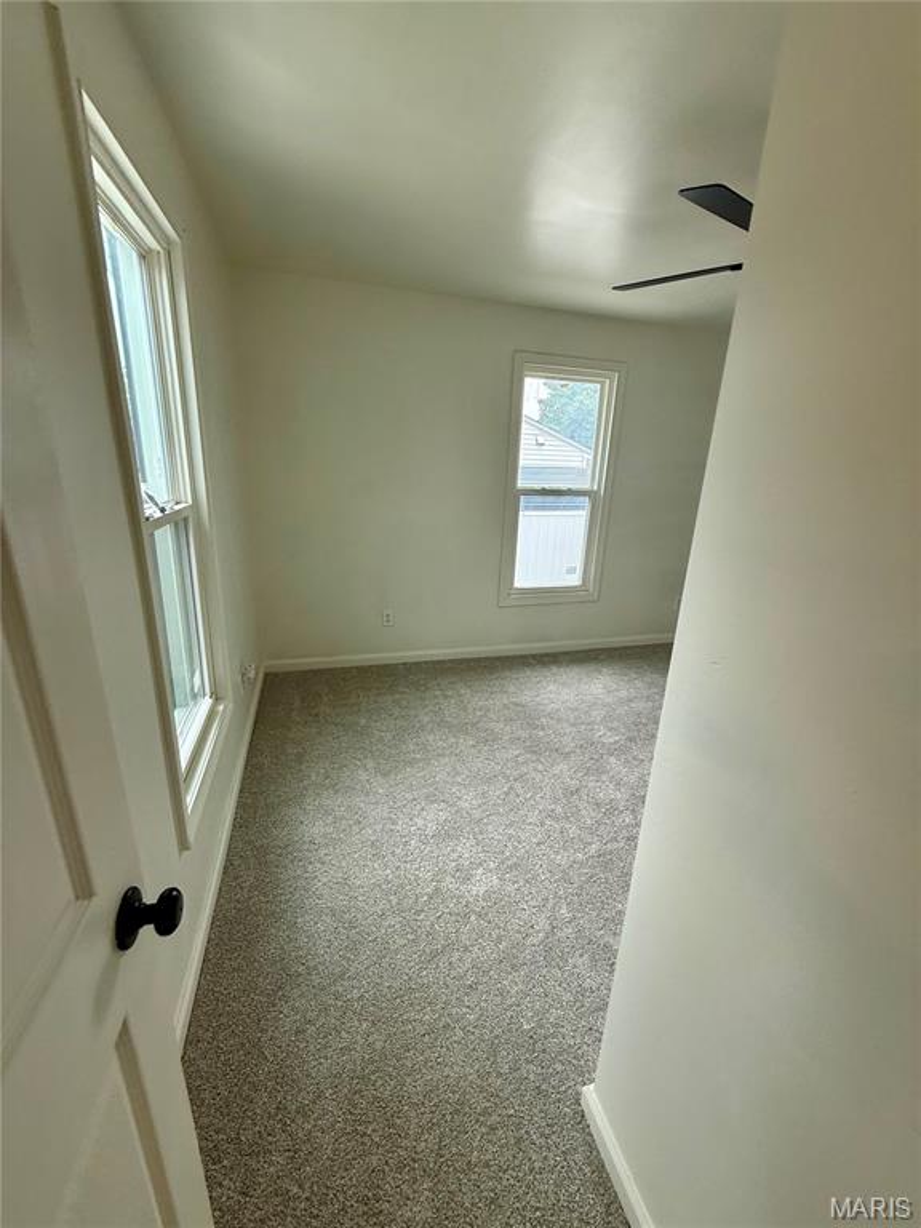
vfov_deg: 102.1
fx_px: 497
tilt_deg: -15.1
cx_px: 460
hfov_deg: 85.7
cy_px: 614
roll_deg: -4.1
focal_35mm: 14
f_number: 2.2
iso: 64
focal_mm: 2.22
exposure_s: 1/139
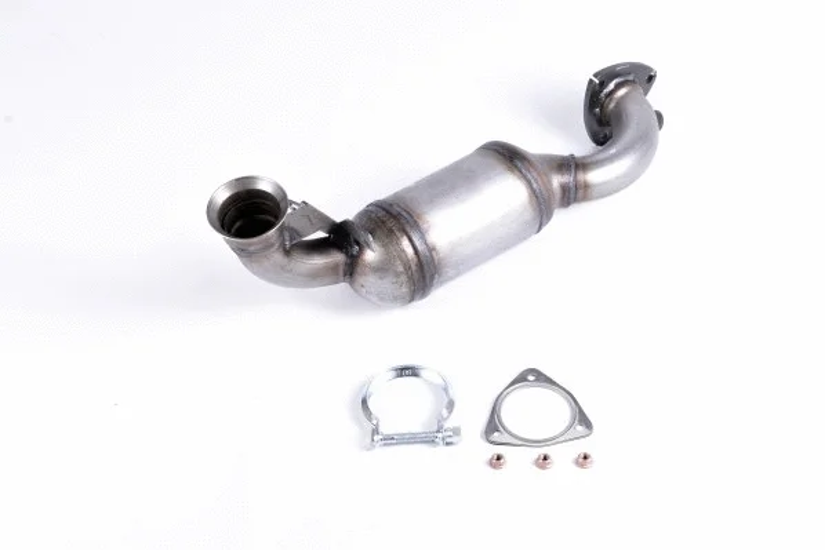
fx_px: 1891
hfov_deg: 24.6
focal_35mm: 82
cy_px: 275
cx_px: 412
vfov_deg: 16.6
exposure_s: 1/60
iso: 200
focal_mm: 55
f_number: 14
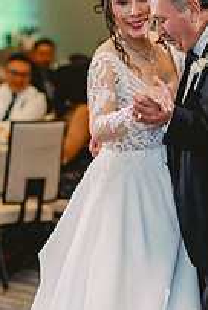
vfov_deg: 10.9
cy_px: 195
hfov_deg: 7.3
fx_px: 1624
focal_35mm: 188
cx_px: 118
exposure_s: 1/125
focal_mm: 85
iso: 2500
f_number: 2
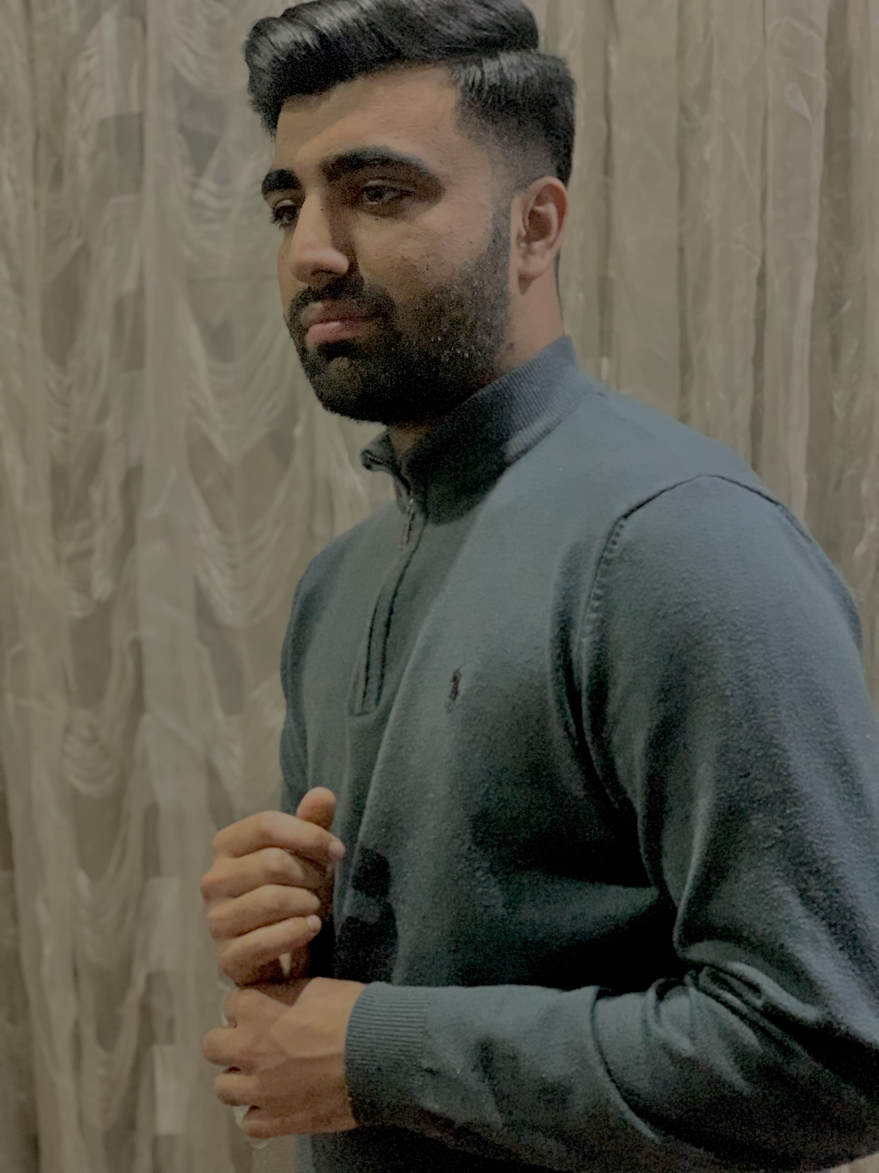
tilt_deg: -4.5
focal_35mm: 52
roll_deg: +1.9
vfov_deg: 36.8
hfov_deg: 28.0
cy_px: 586
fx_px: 1761
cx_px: 440
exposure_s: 1/25
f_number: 2.4
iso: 640
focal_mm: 6
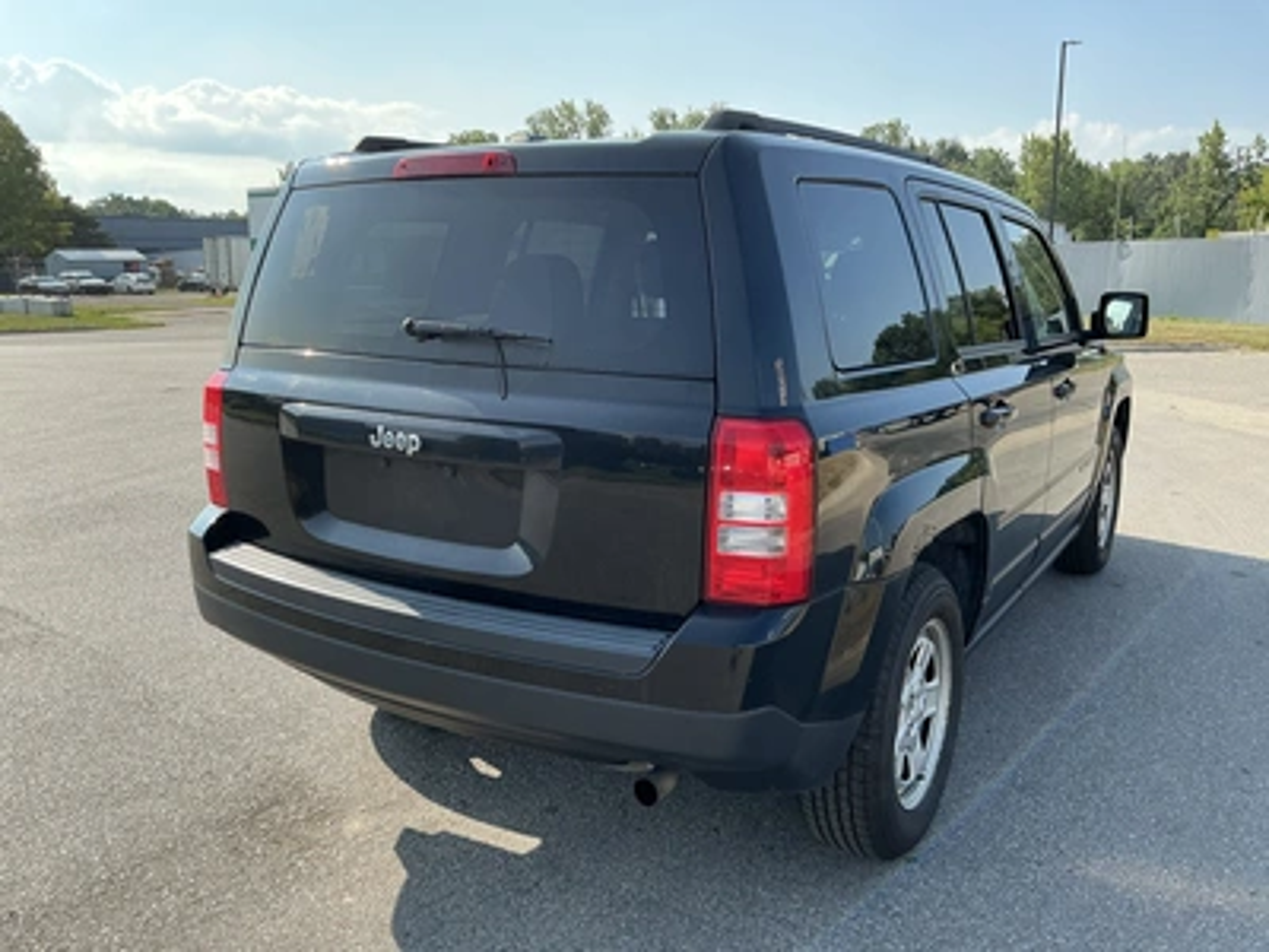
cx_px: 634
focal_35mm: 28
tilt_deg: -10.0
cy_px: 476
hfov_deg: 63.4
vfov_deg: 49.7
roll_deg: +1.0
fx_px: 1026
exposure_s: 1/842
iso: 25
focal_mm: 3
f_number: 1.8
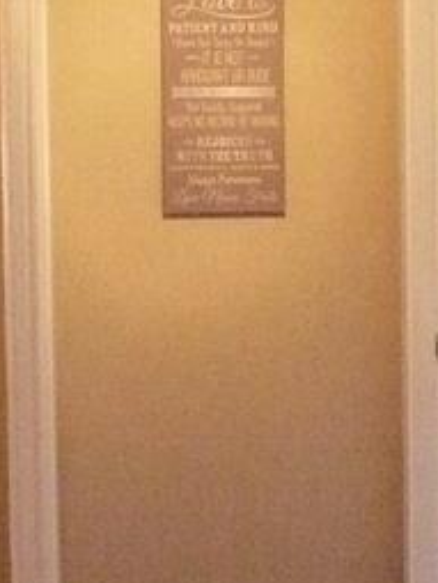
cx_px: 365
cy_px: 544
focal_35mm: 149
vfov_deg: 13.1
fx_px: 2510
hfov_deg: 9.9
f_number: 2.8
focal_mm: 6.1
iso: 800
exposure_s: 1/60
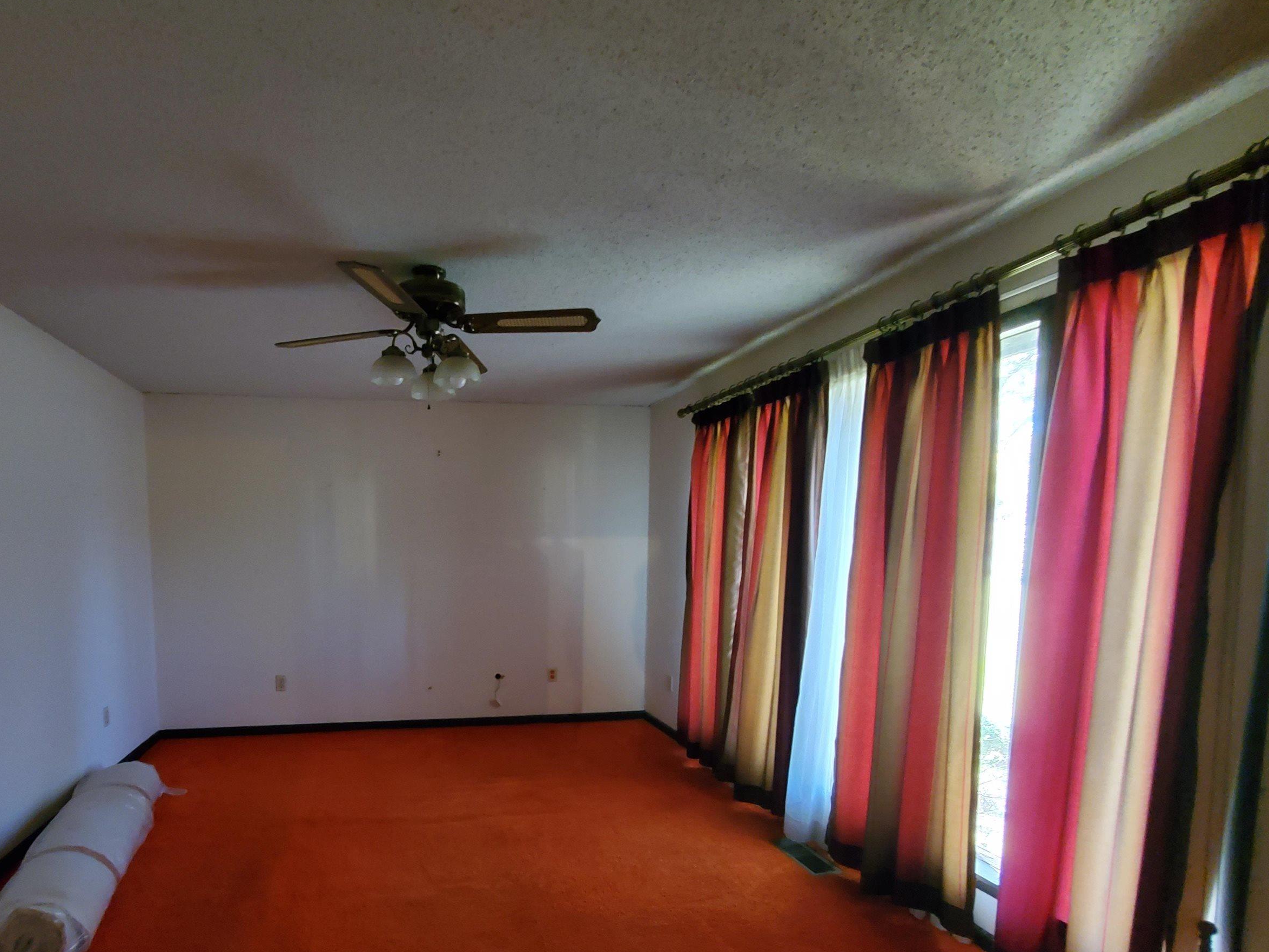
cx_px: 482
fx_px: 623
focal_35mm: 17
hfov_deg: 89.4
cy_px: 600
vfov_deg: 73.4
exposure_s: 1/12
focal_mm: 1.8
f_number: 2.2
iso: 800
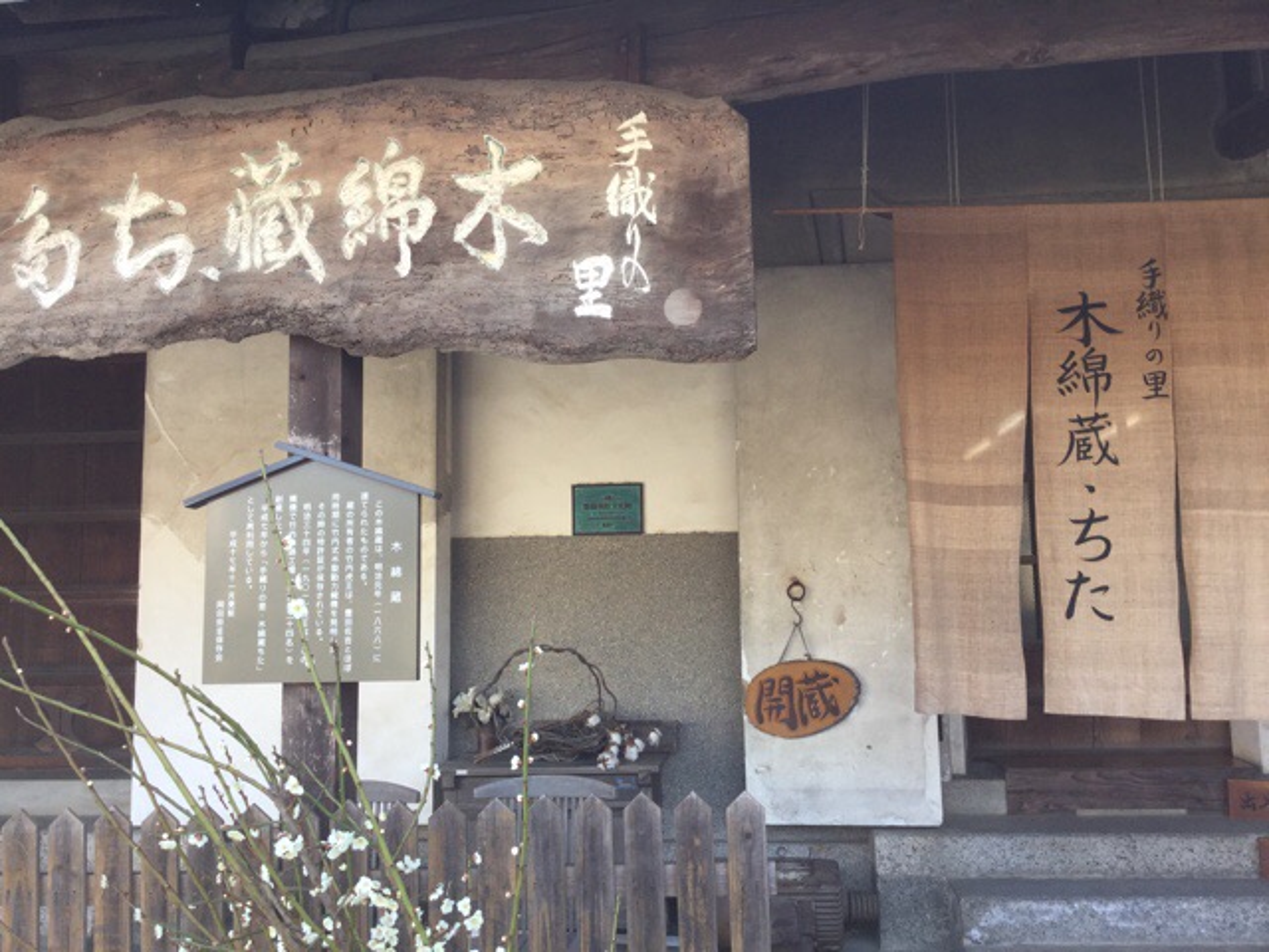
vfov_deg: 45.4
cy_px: 476
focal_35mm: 31
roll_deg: -0.8
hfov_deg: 58.4
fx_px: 1136
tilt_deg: +4.9
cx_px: 634
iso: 32
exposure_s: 1/120
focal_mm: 3.3
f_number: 2.4
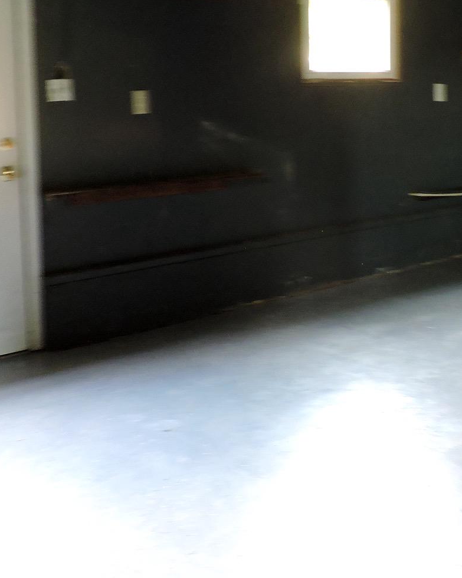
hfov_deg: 29.8
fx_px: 838
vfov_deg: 37.3
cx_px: 394
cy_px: 158
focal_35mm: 49
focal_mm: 4.3
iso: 400
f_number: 3
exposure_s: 1/10
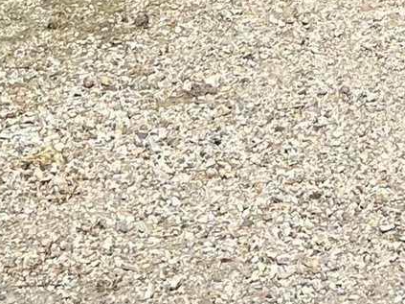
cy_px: -664
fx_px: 2211
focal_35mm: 189
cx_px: 589
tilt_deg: +2.3
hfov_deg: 10.2
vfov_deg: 6.9
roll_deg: -0.4
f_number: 1.5
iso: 50
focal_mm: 5.7
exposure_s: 1/5882
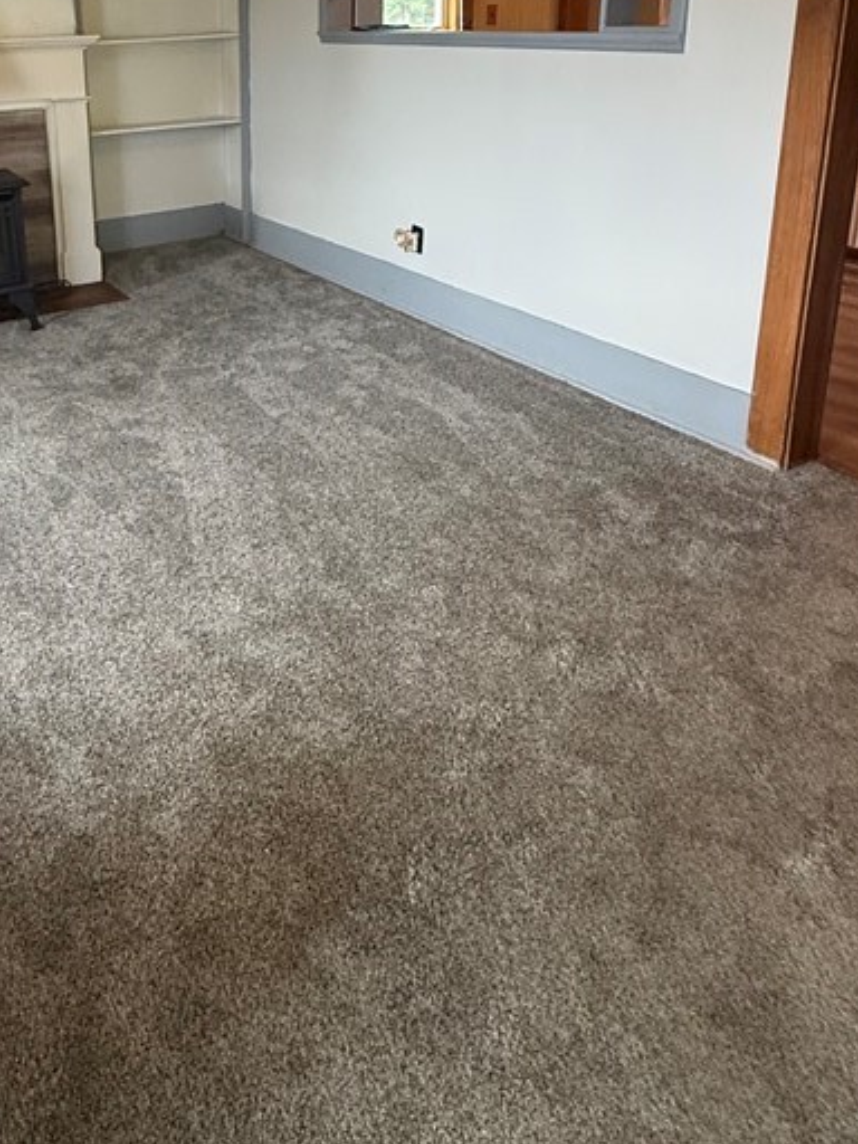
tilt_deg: -13.6
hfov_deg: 47.8
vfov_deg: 59.2
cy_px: 252
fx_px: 925
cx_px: 212
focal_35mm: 28
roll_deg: +1.7
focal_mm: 2.22
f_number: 2.2
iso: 320
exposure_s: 1/60
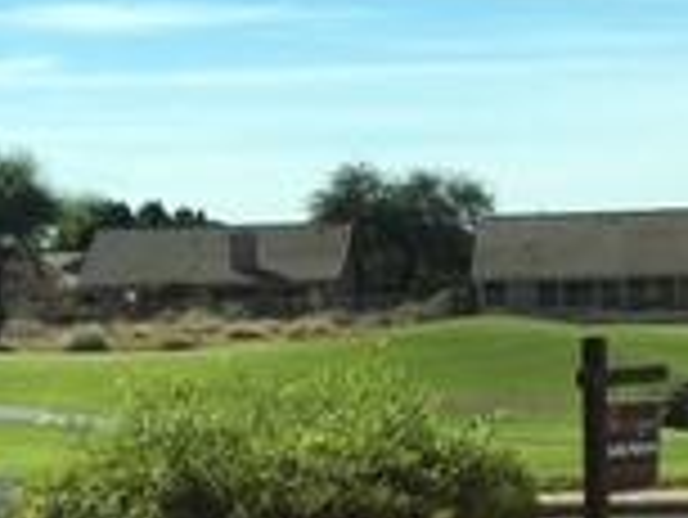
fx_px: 2407
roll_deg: +1.6
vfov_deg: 12.2
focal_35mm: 121
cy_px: 450
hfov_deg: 16.3
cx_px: 279
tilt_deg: -5.2
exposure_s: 1/1451
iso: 25
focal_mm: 4.15
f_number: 2.2
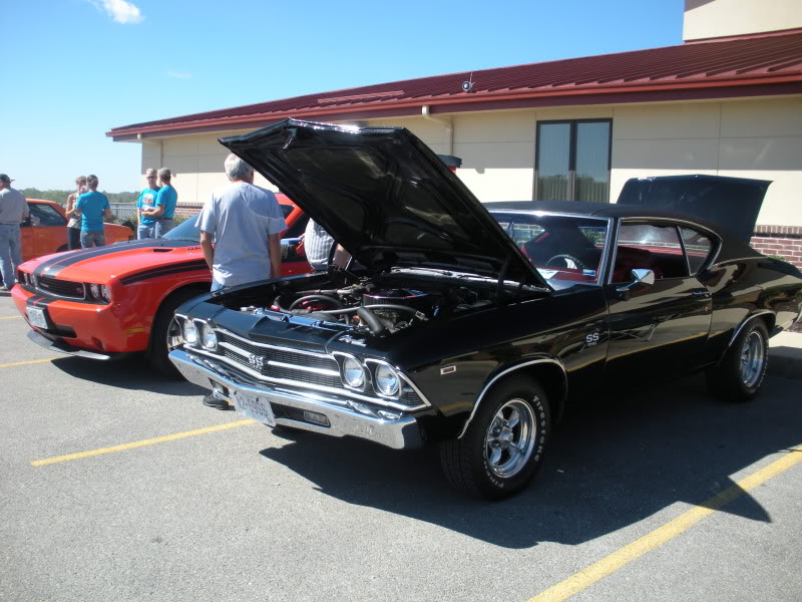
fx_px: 834
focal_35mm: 36
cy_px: 301
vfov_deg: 39.7
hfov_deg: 51.4
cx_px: 401
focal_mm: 6.3
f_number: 3.5
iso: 64
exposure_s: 1/360
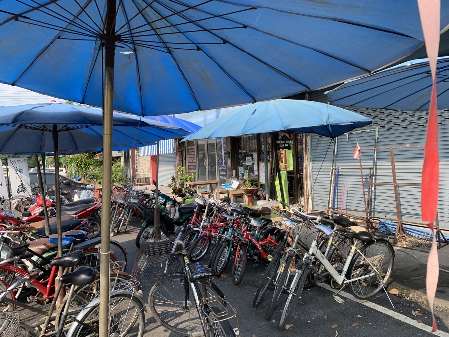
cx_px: 224
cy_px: 168
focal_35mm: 26
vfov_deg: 53.1
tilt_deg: -0.1
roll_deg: +1.5
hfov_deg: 67.3
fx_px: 337
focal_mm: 4.25
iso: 25
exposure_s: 1/561
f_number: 1.8
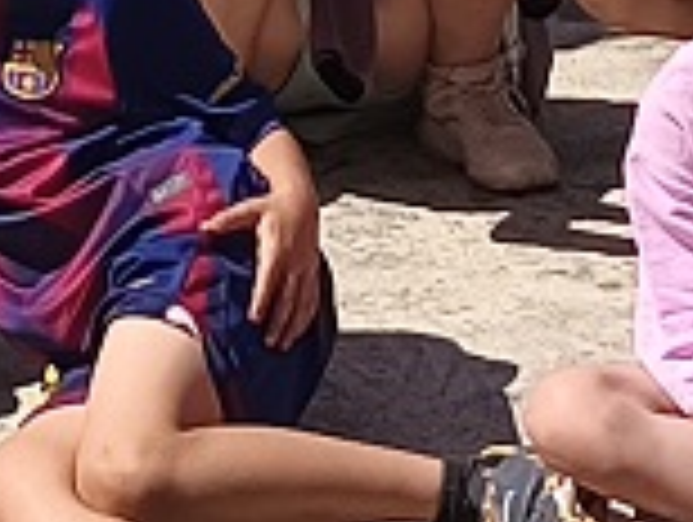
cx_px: 99
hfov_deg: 7.1
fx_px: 5574
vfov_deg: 5.3
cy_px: -428
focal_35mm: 278
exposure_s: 1/1143
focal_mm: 6.18
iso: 50
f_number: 1.65
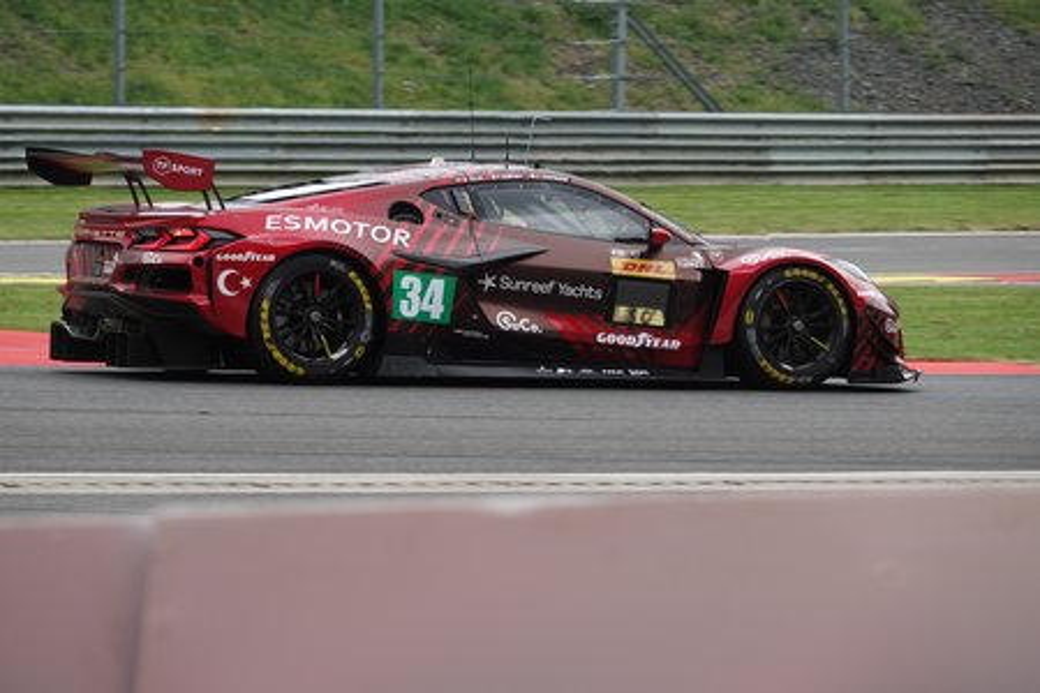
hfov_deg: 9.6
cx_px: 520
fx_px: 6182
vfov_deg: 6.4
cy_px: 346
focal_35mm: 214
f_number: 4
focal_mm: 78.39
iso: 200
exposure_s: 1/800
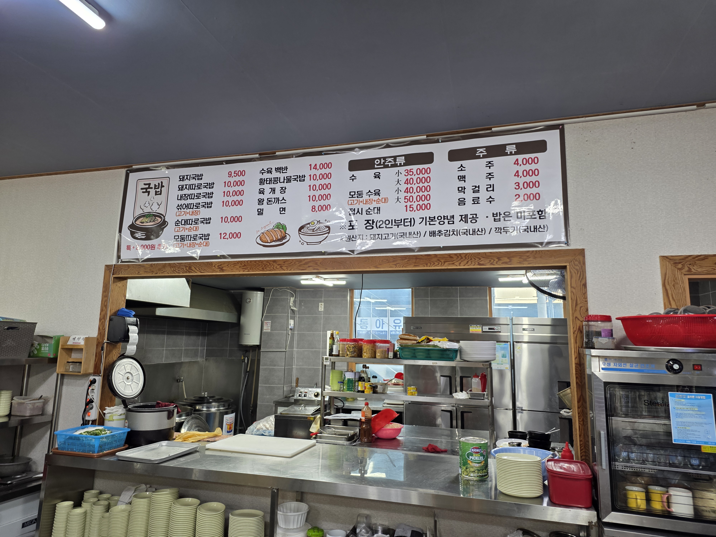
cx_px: 358
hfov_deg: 73.9
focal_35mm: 23
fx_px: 476
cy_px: 268
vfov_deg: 58.9
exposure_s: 1/120
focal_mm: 6.3
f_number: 1.7
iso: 125
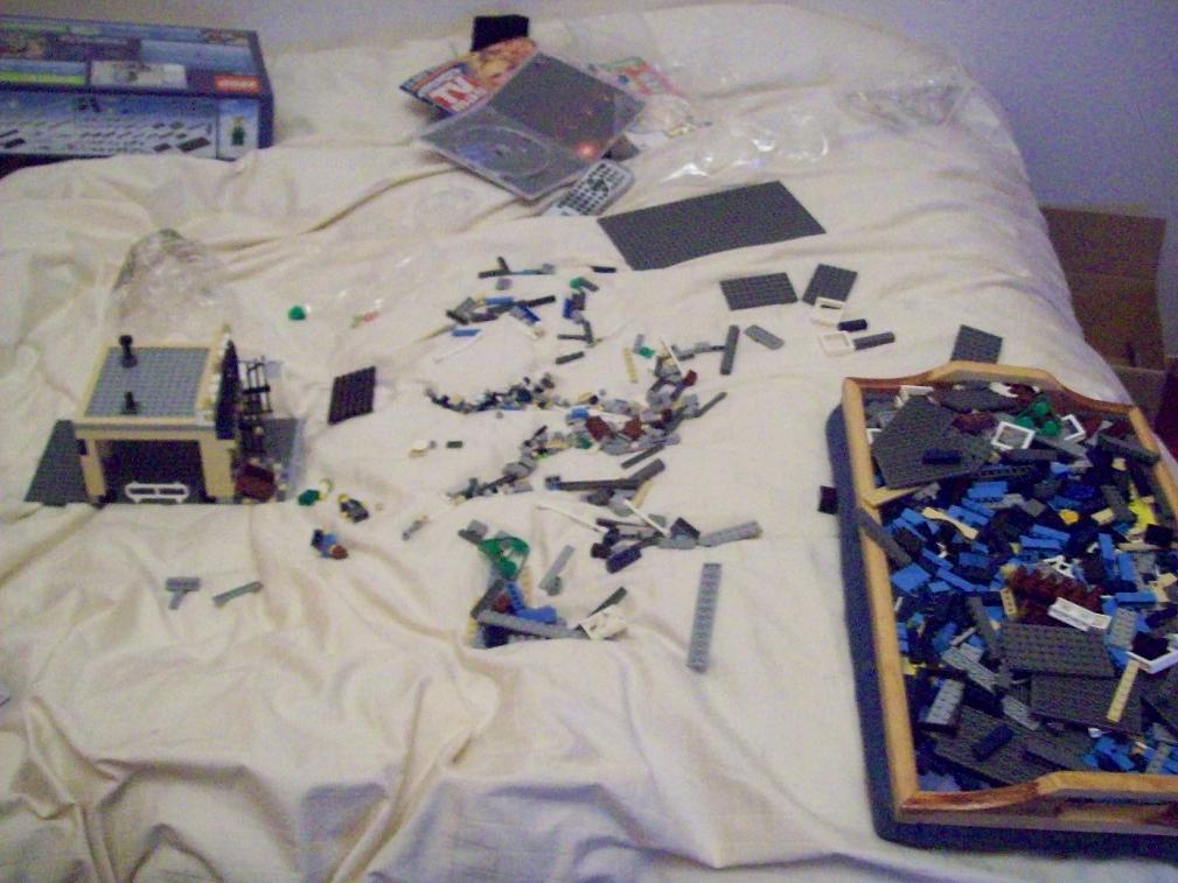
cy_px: 442
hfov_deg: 51.3
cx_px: 589
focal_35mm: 36
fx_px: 1225
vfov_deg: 39.7
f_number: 2.7
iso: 800
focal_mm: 6
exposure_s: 1/9
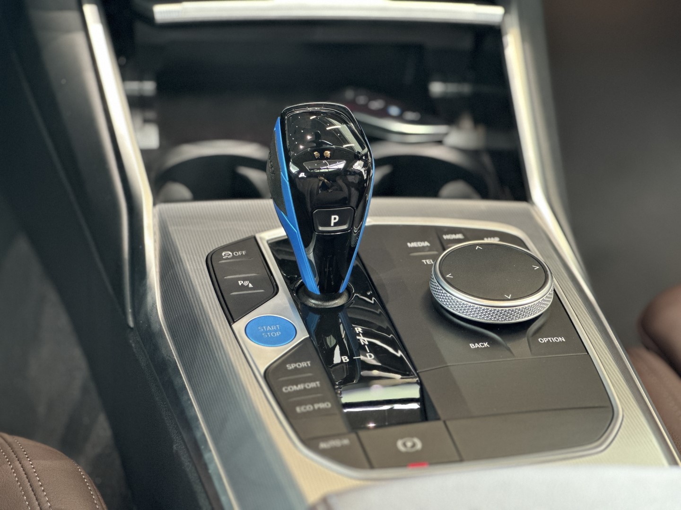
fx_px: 1515
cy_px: 255
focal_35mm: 77
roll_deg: -5.3
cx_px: 340
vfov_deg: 19.1
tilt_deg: -33.2
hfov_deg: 25.3
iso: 400
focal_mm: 9
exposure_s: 1/27
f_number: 2.8
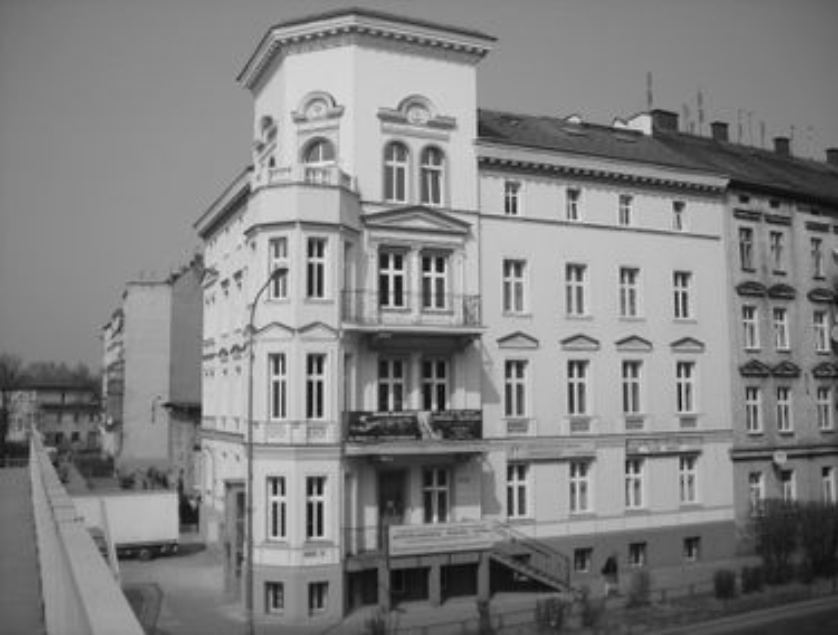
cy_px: 318
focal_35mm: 35
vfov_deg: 40.9
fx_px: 850
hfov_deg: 52.5
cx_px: 419
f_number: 7.1
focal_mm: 5.8
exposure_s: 1/250
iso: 50
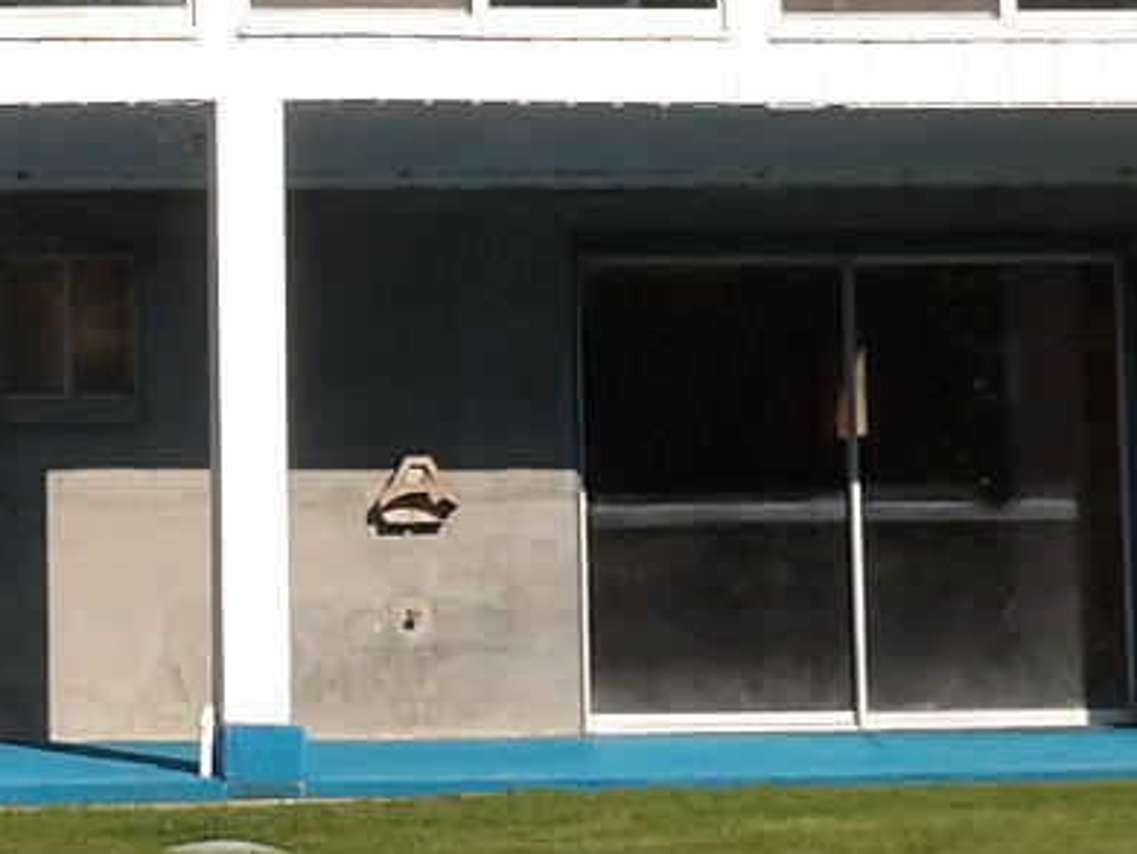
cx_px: -192
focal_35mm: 126
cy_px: 283
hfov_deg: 15.1
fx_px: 4141
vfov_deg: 11.8
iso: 100
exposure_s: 1/796
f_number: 4.6
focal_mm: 4.3
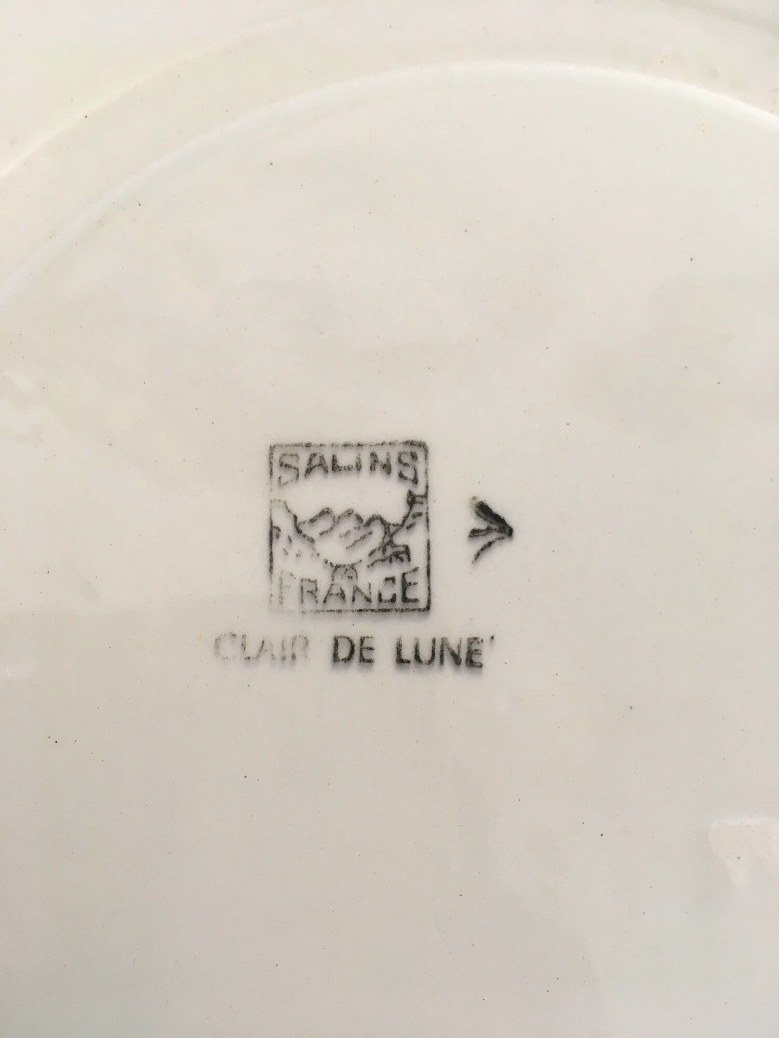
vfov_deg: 61.7
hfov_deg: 48.2
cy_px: 519
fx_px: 870
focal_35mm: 29
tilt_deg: -82.6
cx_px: 390
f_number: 2.2
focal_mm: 4.15
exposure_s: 1/30
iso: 25
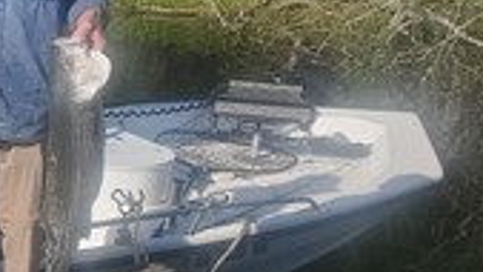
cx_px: -177
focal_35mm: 82
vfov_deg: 14.7
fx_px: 1050
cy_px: 172
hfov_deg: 22.6
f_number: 2.4
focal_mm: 4.3
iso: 50
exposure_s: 1/1262
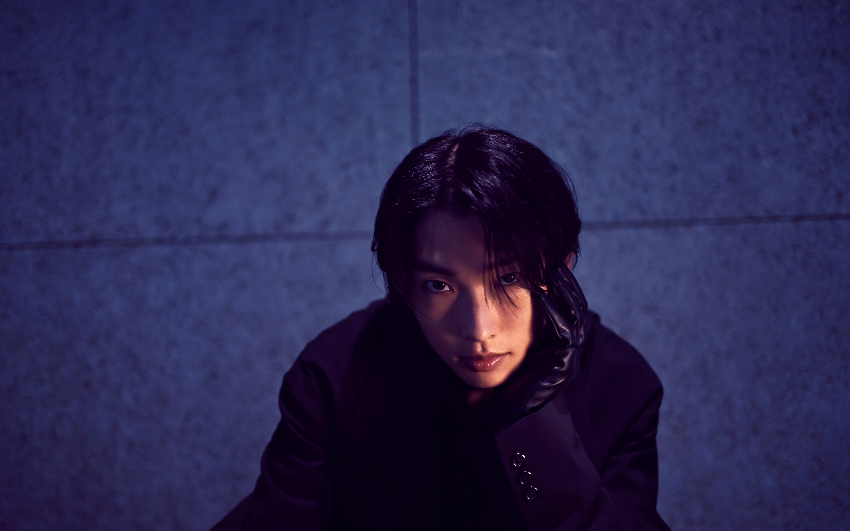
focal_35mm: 41
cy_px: 272
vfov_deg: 31.2
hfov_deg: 48.2
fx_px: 950
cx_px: 426
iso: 200
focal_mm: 40
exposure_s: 1/125
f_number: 2
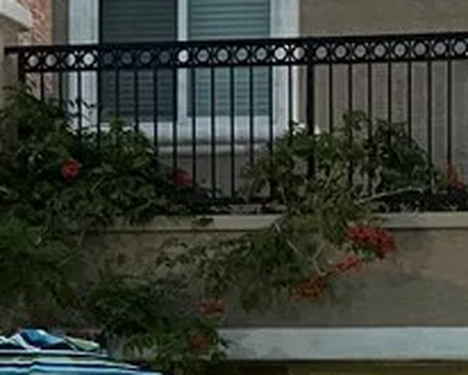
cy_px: 591
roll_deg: -1.0
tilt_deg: -2.5
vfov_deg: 11.6
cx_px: 591
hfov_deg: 14.7
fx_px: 1746
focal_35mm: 126
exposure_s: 1/30
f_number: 1.5
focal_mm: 5.7
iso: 640
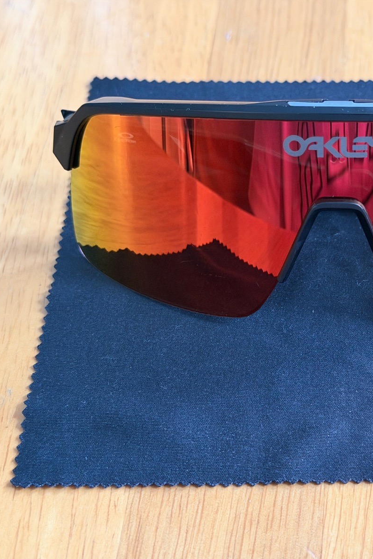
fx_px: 1041
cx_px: 341
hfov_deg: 19.9
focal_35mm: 67
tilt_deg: -47.3
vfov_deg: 30.1
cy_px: 280
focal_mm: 6.76
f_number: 1.78
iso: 320
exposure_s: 1/40
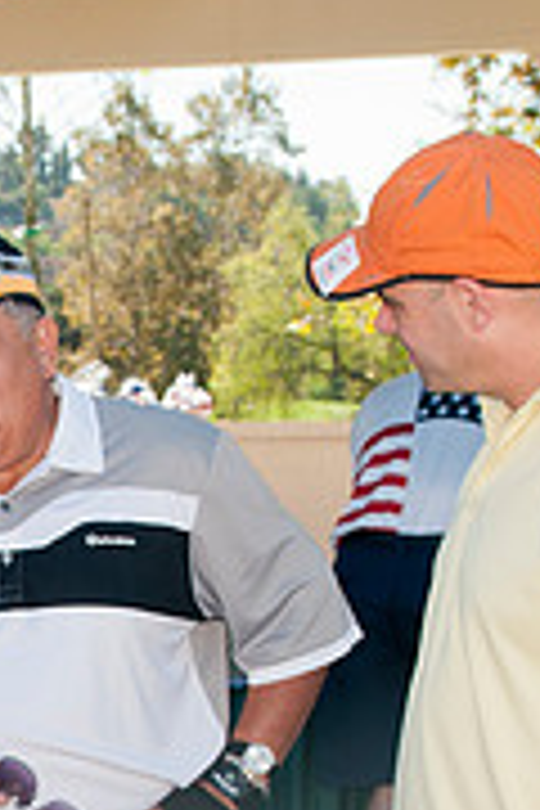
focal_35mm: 111
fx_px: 2497
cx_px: -144
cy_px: 740
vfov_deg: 18.1
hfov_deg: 12.0
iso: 200
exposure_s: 1/125
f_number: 5.6
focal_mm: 23
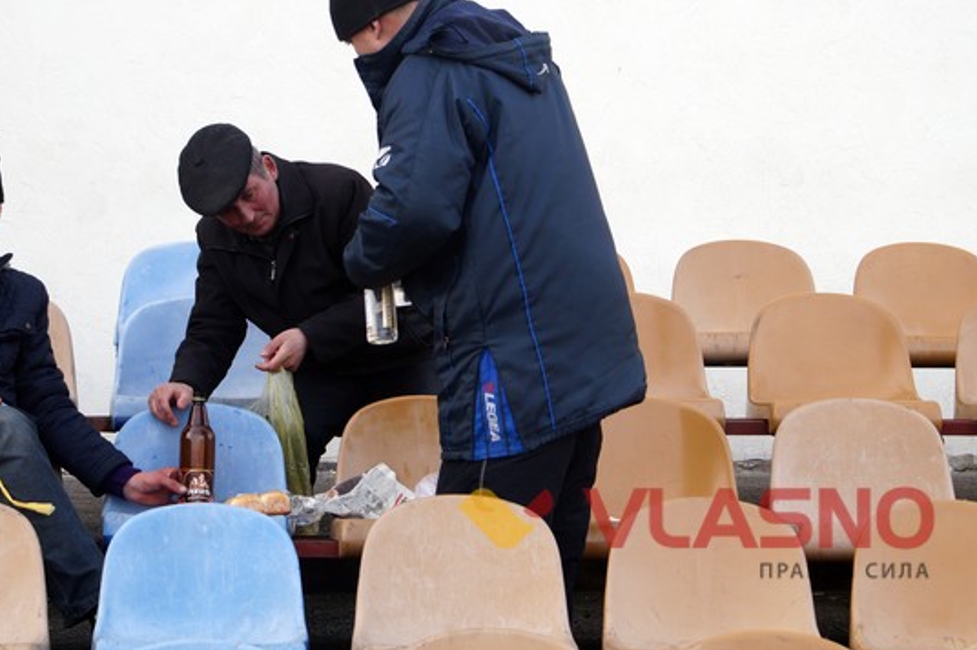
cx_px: 348
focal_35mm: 108
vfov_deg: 12.7
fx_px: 2921
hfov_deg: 18.9
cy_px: 272
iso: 160
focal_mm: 55
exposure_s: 1/100
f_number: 5.6
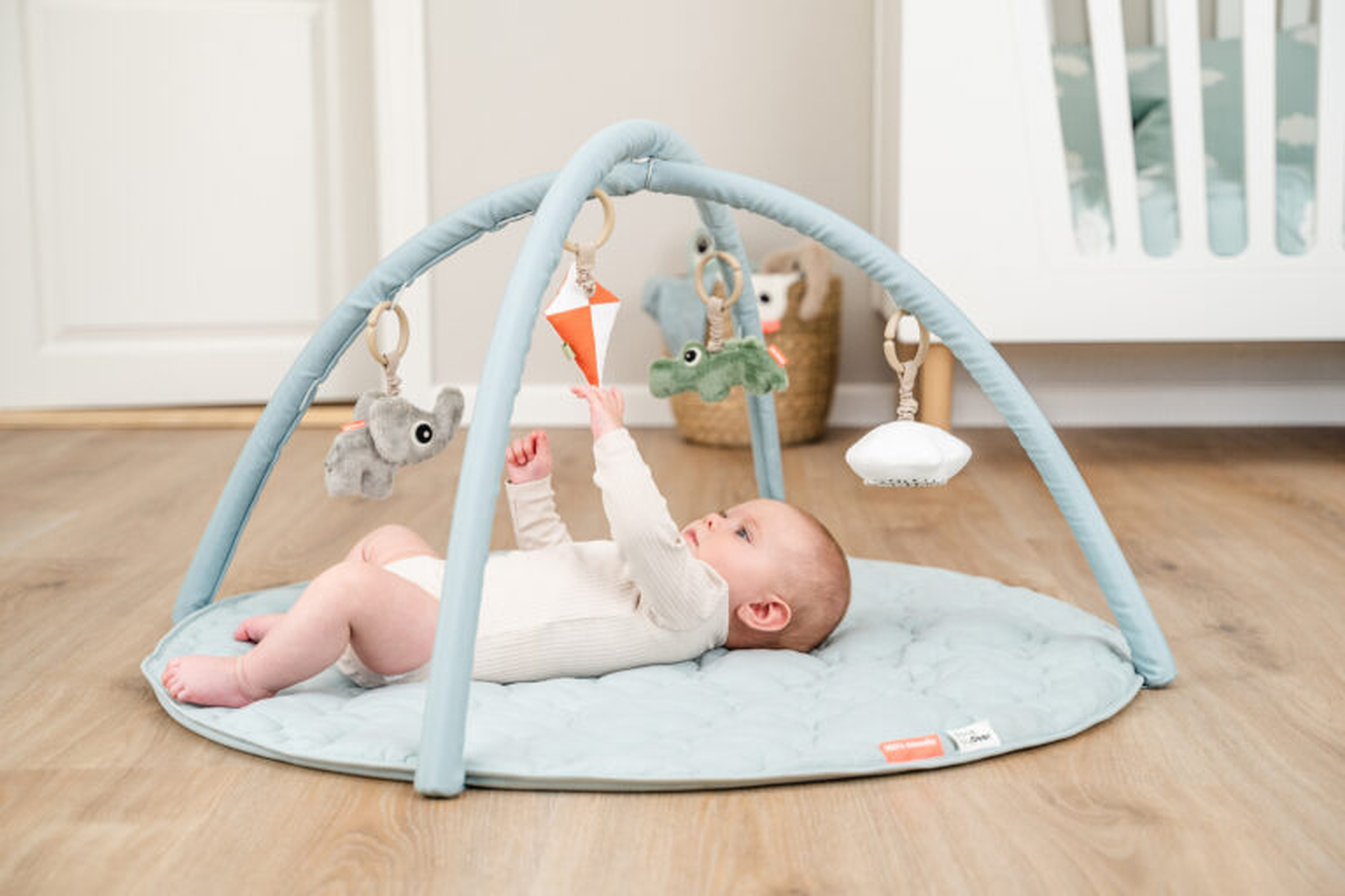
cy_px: 448
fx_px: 2092
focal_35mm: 56
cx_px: 672
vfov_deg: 24.2
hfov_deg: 35.6
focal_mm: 56
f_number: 3.5
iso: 500
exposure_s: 1/200
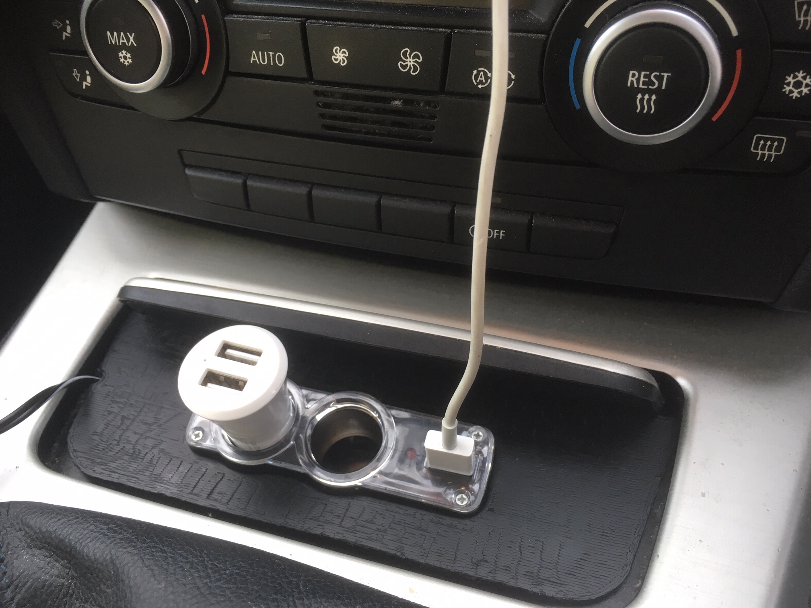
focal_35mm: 29
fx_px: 679
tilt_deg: -29.7
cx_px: 406
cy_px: 304
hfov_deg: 61.7
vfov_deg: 48.2
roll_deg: -0.3
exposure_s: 1/33
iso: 40
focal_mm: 4.15
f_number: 2.2
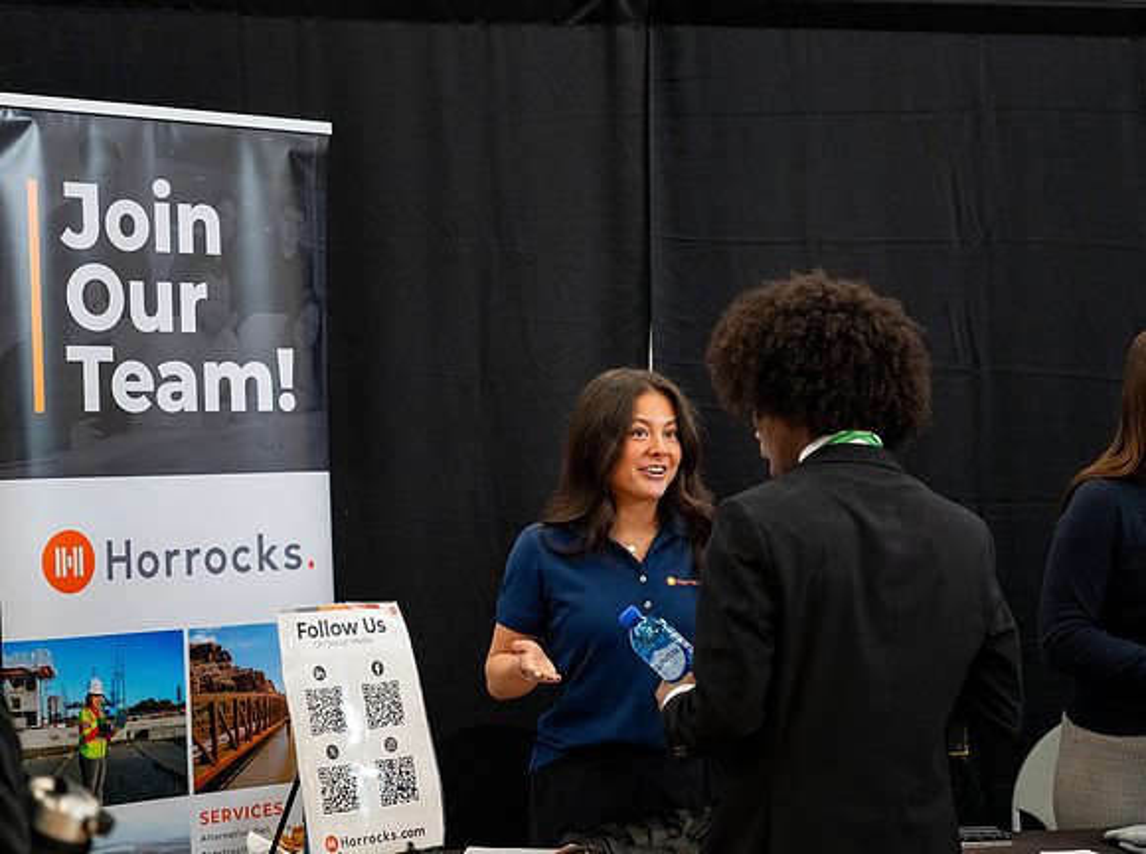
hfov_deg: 22.3
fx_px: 2892
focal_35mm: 88
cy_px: 361
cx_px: 744
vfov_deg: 16.8
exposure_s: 1/640
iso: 3200
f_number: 2.8
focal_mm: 70
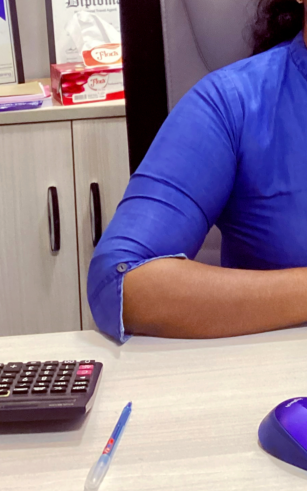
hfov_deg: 17.2
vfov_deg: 26.5
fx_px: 990
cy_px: 7
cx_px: 314
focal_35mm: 74
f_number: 2.4
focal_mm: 3.3
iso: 320
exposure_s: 1/33
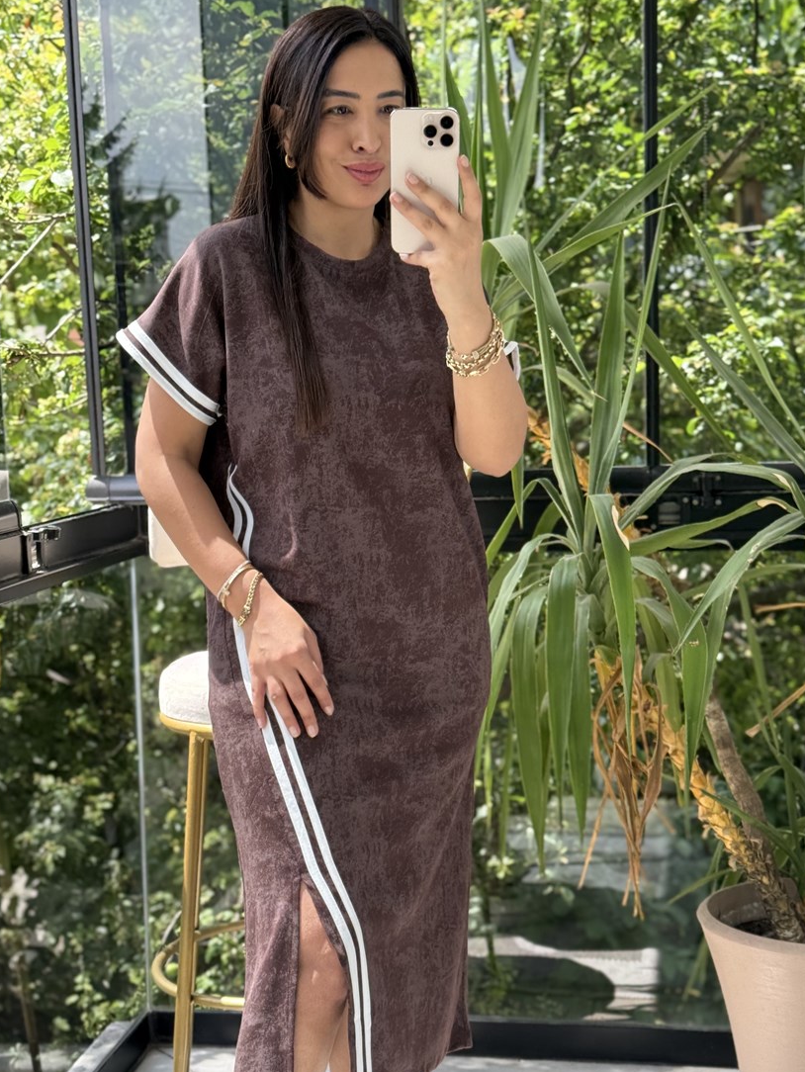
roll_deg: +2.1
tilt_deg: -19.4
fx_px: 1828
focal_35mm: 59
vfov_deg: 32.7
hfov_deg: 24.8
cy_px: 558
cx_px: 424
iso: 100
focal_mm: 6.76
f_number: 1.78
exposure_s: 1/527
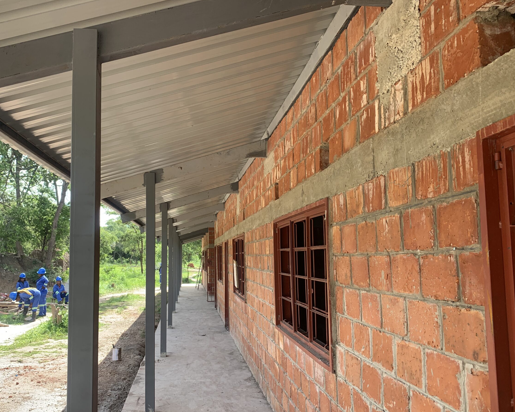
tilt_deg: +5.7
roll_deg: -0.2
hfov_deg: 60.3
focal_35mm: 29
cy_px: 215
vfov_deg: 50.0
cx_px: 232
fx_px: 442
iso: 25
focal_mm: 4.25
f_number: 1.8
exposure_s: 1/305
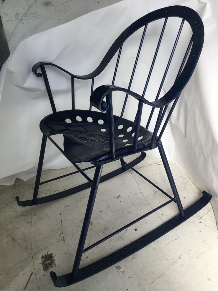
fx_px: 244
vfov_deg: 61.7
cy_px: 146
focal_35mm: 29
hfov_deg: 48.2
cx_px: 109
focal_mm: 4.15
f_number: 2.2
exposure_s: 1/206
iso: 25
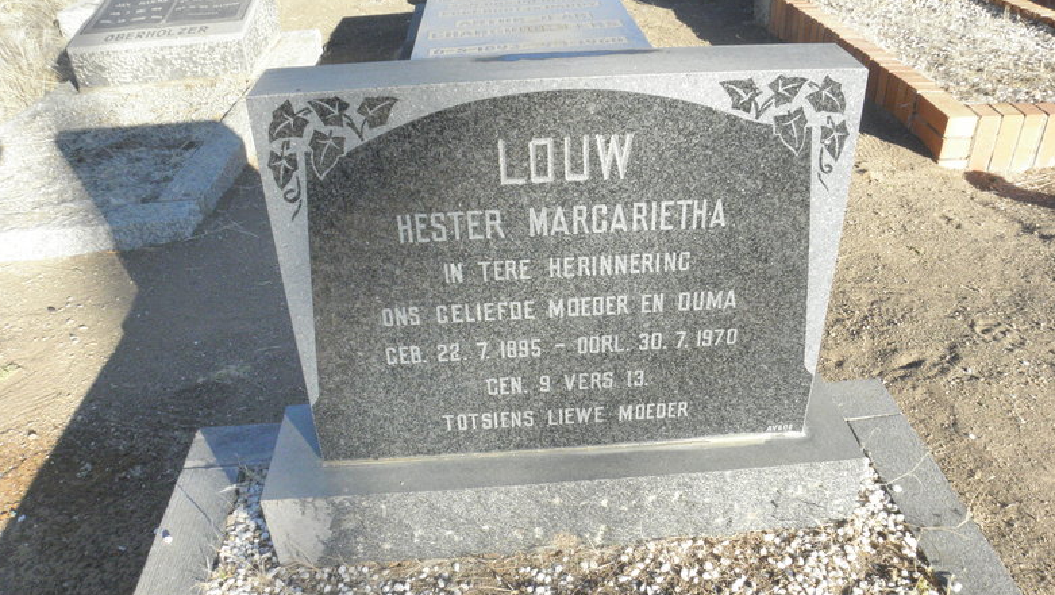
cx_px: 519
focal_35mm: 29
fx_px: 812
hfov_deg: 66.0
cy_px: 291
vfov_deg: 40.2
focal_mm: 4.6
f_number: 6.3
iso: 200
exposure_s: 1/320
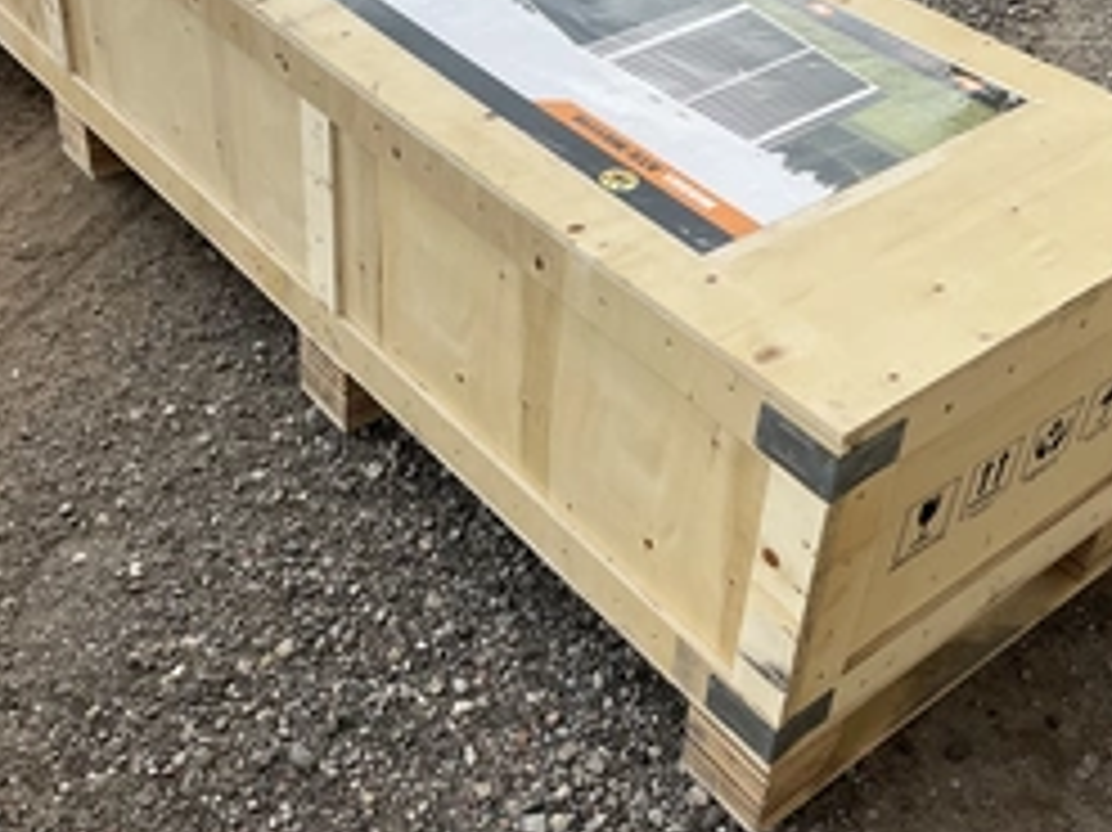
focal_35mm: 47
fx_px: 1509
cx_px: 491
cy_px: 279
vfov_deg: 30.6
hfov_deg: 40.4
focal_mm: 3
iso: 25
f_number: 1.8
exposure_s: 1/586
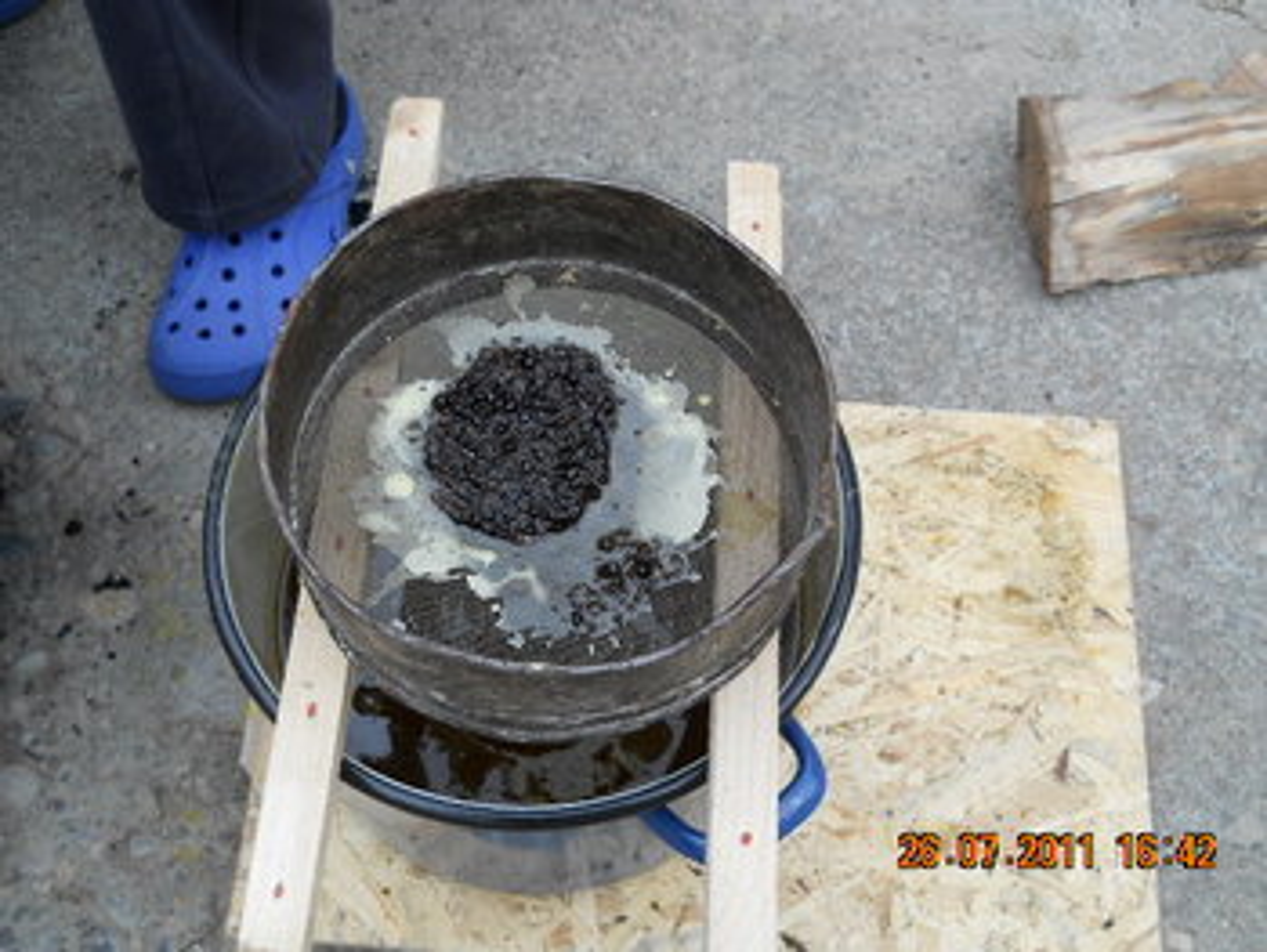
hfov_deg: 45.7
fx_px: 1502
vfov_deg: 35.2
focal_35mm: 41
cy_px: 476
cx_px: 634
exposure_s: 1/160
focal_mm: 6.72
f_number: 3.1
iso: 80
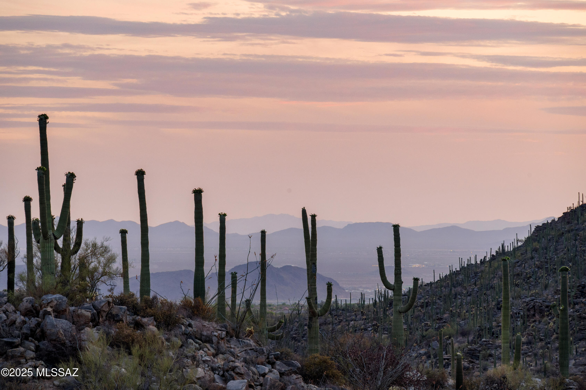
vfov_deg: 6.9
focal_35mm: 200
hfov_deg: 10.3
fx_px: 3253
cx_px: 293
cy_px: 195
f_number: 10
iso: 1600
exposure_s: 1/5
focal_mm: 200
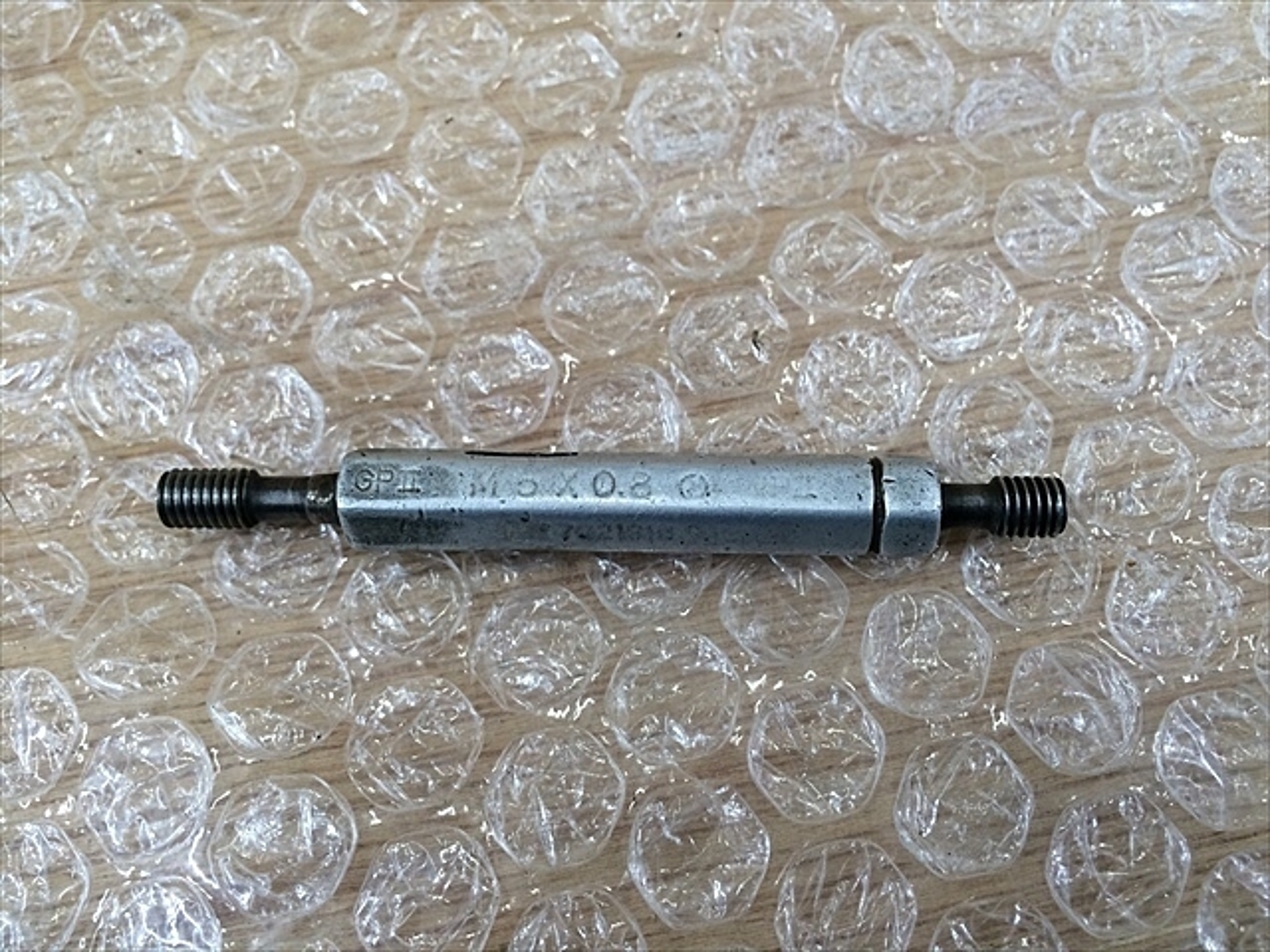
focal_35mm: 29
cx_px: 635
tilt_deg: -71.4
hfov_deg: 61.7
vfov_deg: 48.2
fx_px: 1064
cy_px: 476
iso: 40
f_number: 2.2
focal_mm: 4.15
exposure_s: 1/30
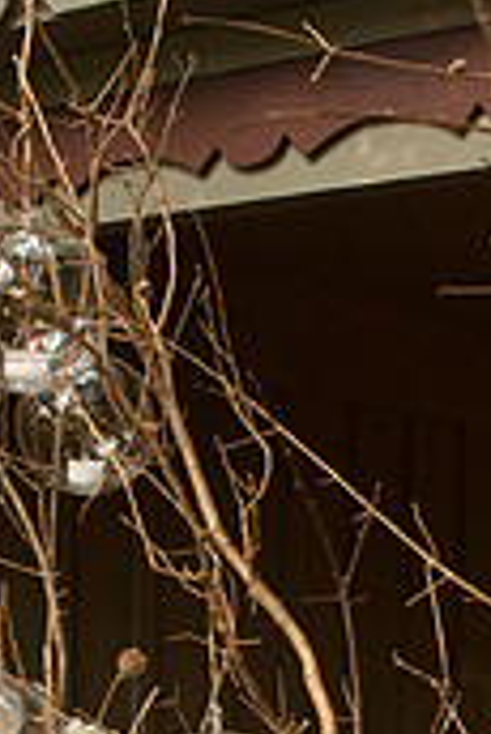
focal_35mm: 94
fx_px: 1919
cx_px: 386
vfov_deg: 20.9
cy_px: 747
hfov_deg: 14.5
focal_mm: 24
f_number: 7.1
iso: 500
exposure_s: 1/60
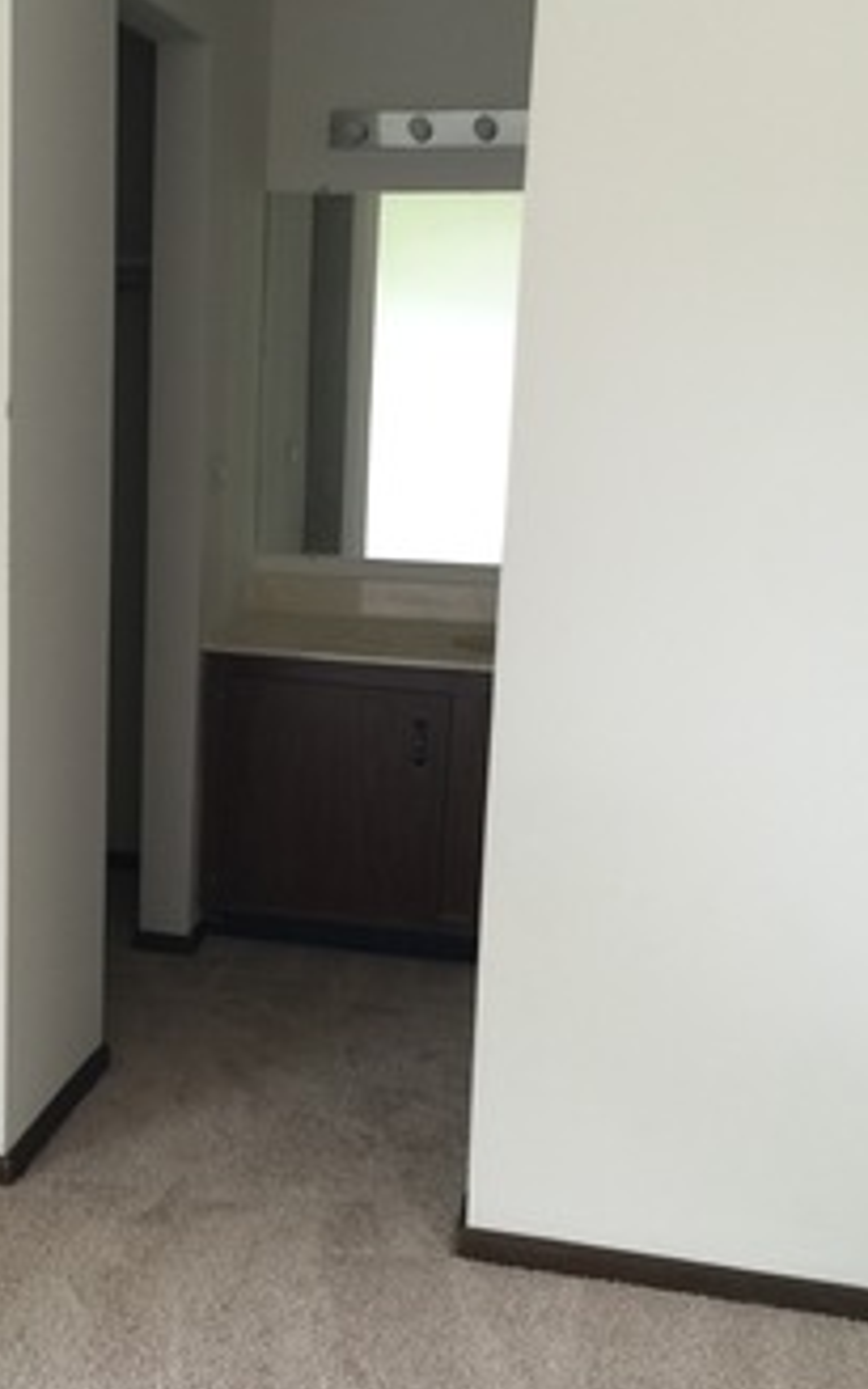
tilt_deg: -10.9
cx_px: 182
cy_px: 699
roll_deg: -1.7
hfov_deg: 28.0
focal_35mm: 45
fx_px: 1703
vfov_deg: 44.4
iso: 50
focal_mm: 4.15
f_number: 2.2
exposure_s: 1/15
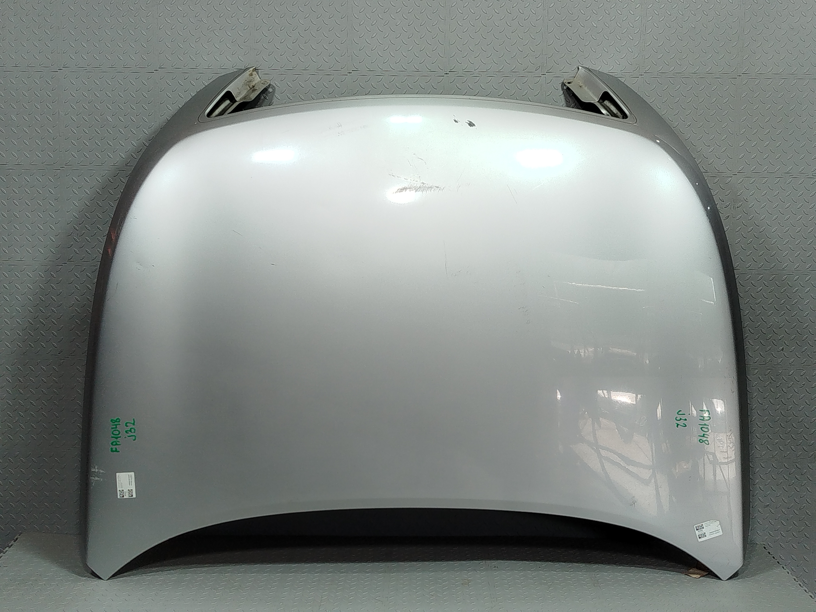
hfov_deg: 39.7
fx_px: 1131
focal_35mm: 48
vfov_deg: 30.3
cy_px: 306
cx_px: 408
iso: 50
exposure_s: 1/114
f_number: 1.7
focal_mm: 5.31
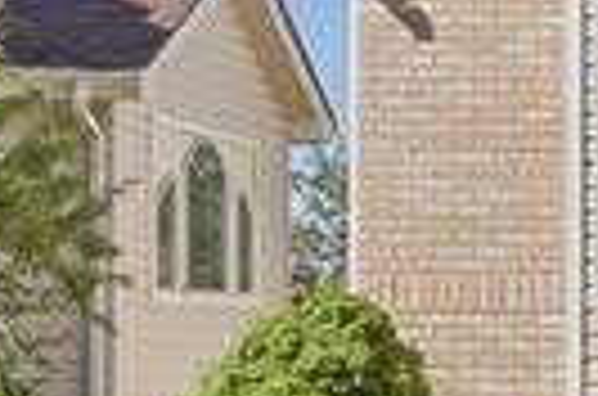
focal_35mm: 193
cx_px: 1803
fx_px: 3198
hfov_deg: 8.8
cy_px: 126
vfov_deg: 7.1
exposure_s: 1/500
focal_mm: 25
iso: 1000
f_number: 6.7
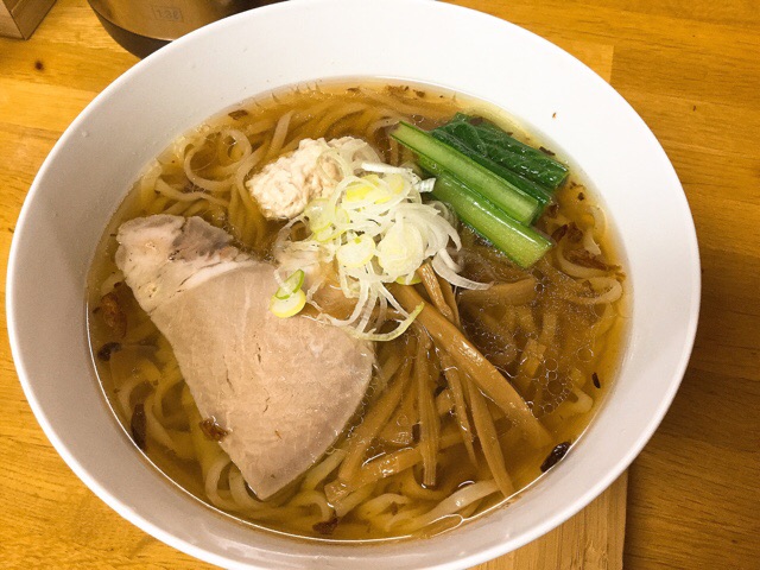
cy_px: 285
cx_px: 380
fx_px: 681
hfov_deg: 58.4
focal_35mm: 31
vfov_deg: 45.4
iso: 100
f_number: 2.4
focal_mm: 3.3
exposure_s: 1/30
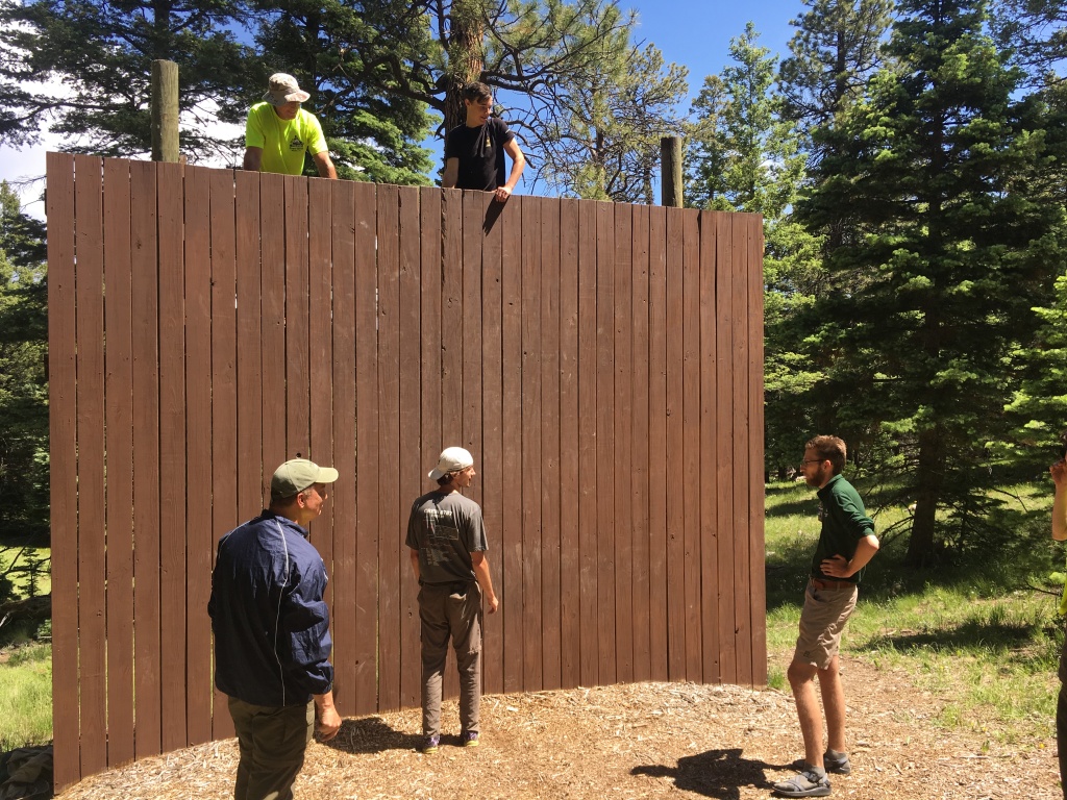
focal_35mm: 29
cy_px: 400
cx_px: 534
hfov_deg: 61.7
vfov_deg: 48.2
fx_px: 894
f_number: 2.2
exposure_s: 1/574
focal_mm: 4.15
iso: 25
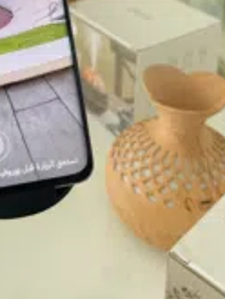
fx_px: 545
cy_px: -53
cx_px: 15
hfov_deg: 22.6
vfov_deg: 27.3
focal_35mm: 63
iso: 125
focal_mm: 4.2
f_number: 1.6
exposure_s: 1/111
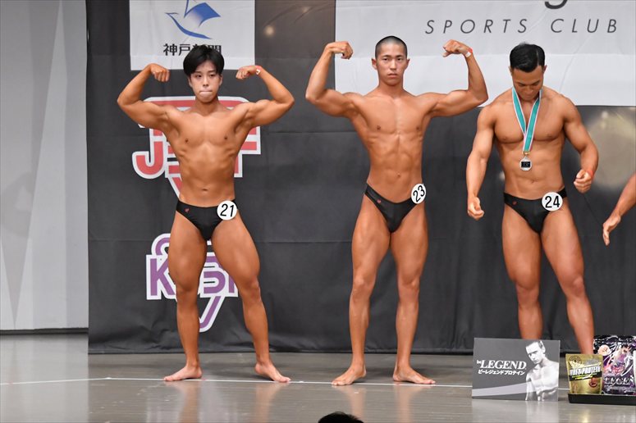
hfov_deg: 10.2
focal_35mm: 202
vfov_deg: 6.8
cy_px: 212
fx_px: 3567
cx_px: 318
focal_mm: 135
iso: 6400
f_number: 5.6
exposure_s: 1/400
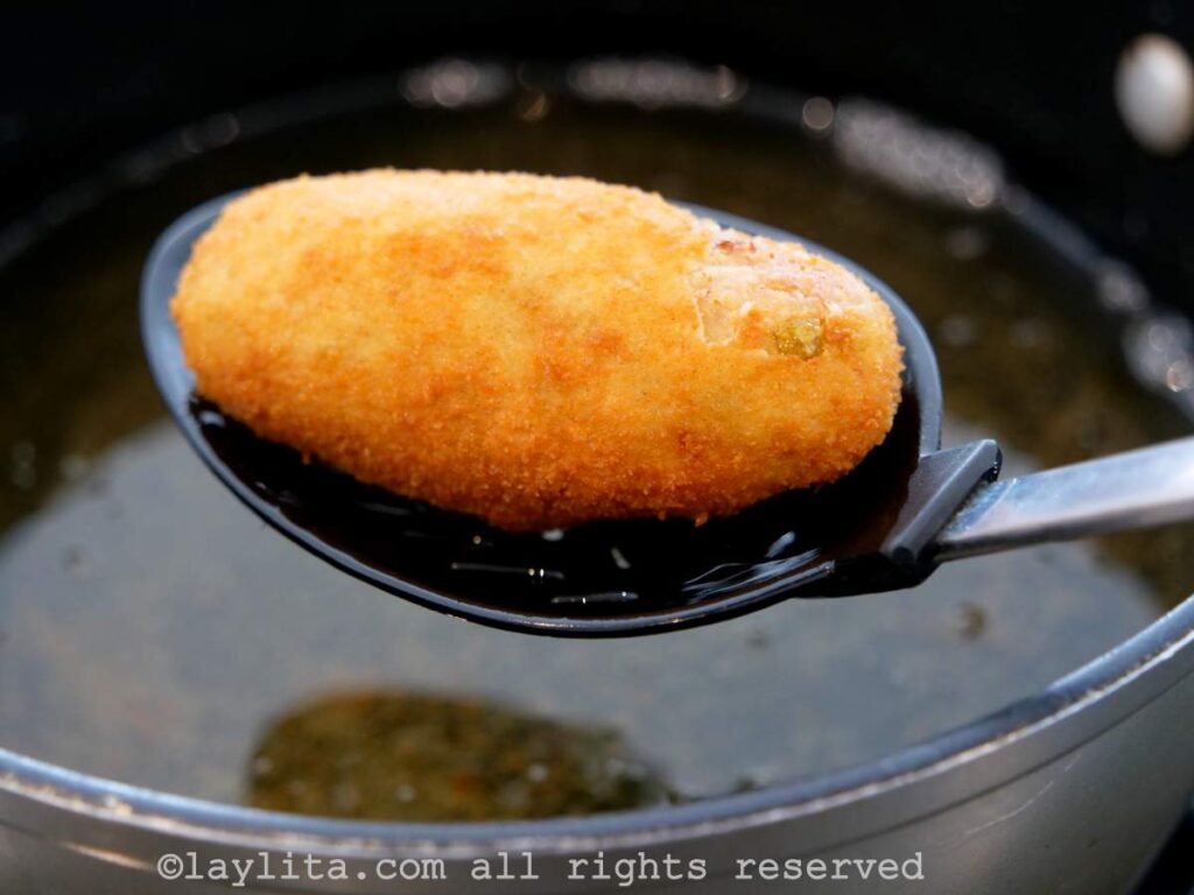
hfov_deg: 30.3
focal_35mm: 64
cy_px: 448
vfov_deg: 22.9
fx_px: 2208
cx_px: 597
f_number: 3.8
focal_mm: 32
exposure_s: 1/80
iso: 1600
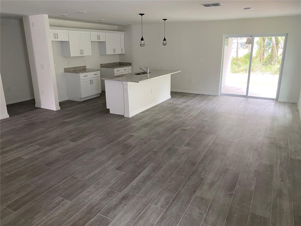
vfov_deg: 53.1
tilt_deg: -15.6
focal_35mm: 26
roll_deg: +0.2
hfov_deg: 67.3
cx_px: 150
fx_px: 226
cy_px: 113
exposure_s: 1/60
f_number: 1.8
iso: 125
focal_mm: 4.25
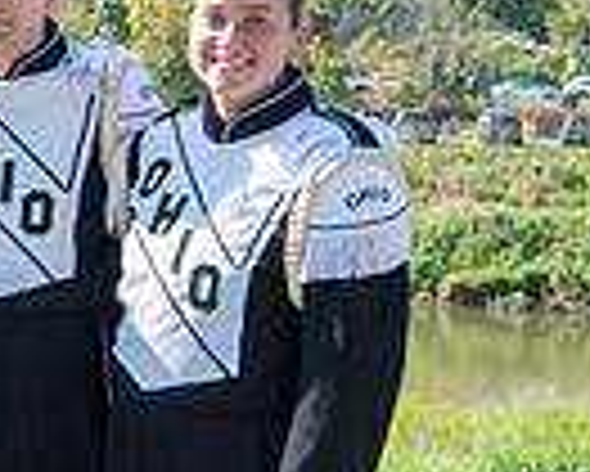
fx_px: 2324
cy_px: 240
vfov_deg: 11.6
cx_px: -410
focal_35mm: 133
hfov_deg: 13.3
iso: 200
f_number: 5.6
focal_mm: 32
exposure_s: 1/500
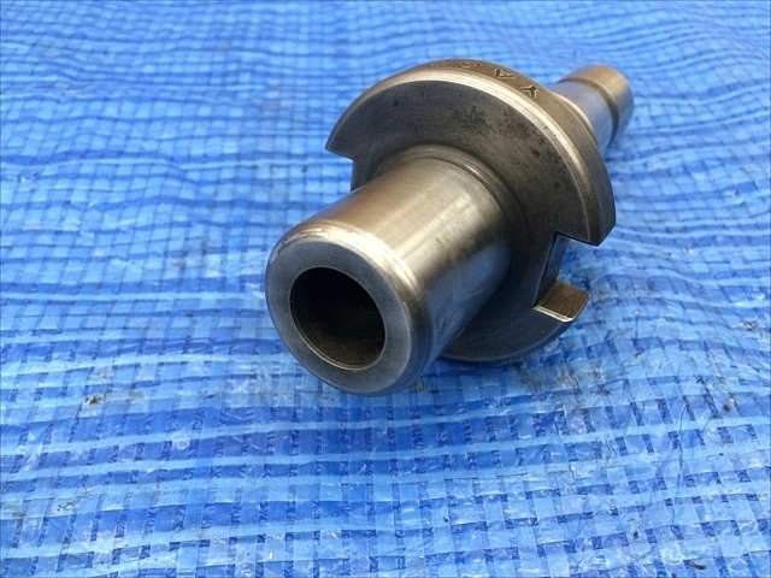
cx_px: 386
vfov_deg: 48.2
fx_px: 646
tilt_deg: -44.6
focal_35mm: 29
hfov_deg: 61.7
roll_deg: +0.2
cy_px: 289
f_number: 2.2
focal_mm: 4.15
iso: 200
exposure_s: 1/30
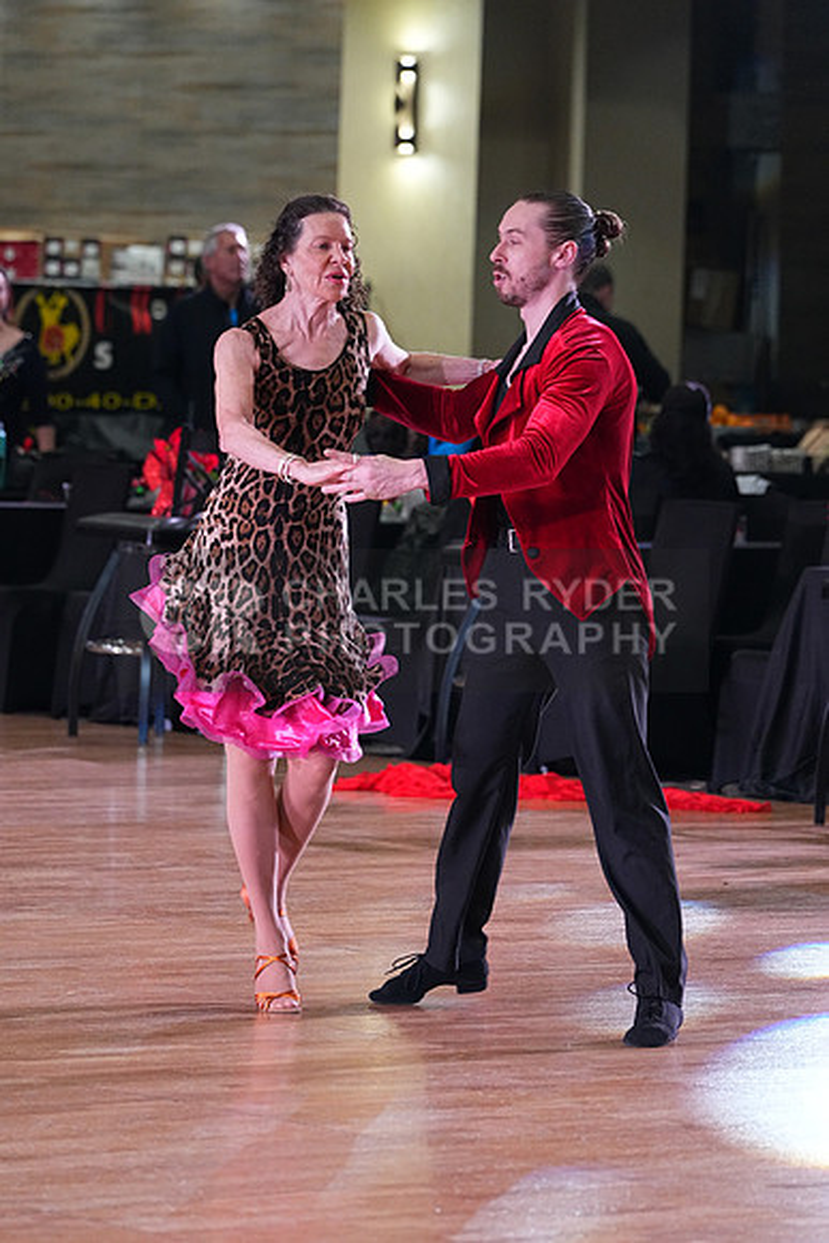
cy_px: 622
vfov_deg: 10.3
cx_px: 414
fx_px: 6904
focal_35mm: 200
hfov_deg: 6.9
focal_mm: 200
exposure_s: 1/320
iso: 5000
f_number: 5.6
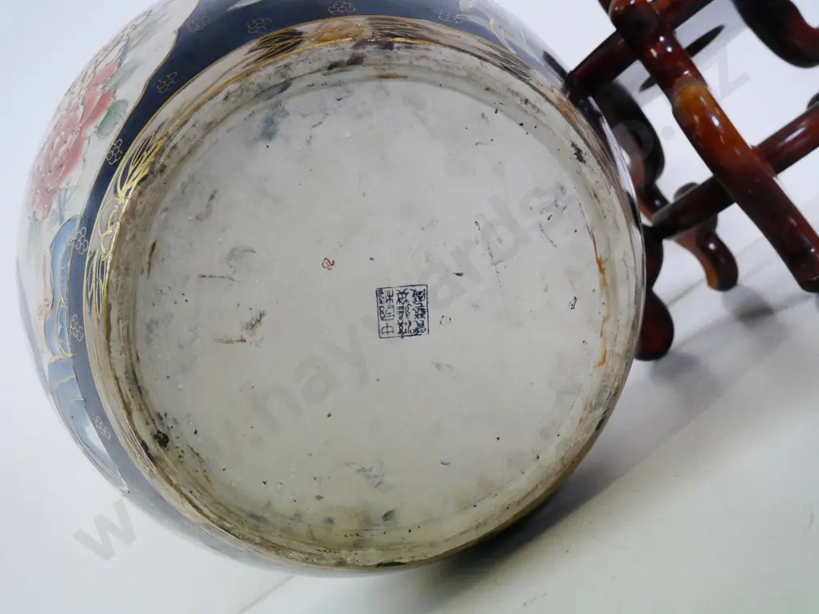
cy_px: 307
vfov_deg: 41.8
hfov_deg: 54.0
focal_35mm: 34
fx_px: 804
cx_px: 410
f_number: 5
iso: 3200
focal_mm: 17
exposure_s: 1/320
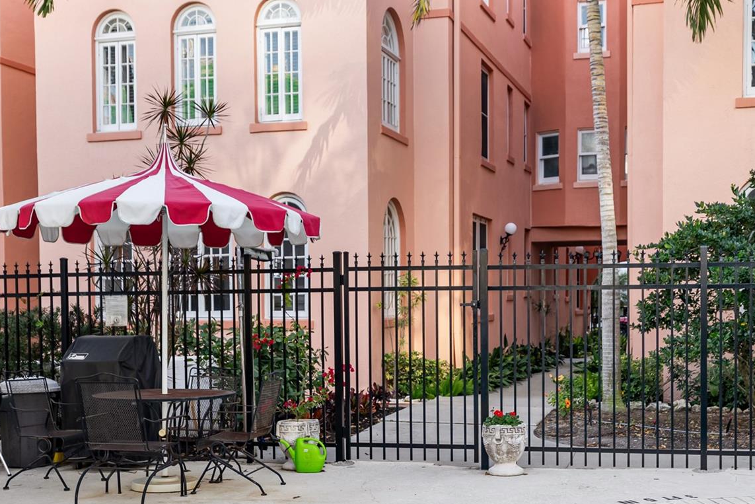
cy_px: 342
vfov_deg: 27.4
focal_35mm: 49
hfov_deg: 40.3
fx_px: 1028
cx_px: 423
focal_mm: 35
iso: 200
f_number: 3.5
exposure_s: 1/160
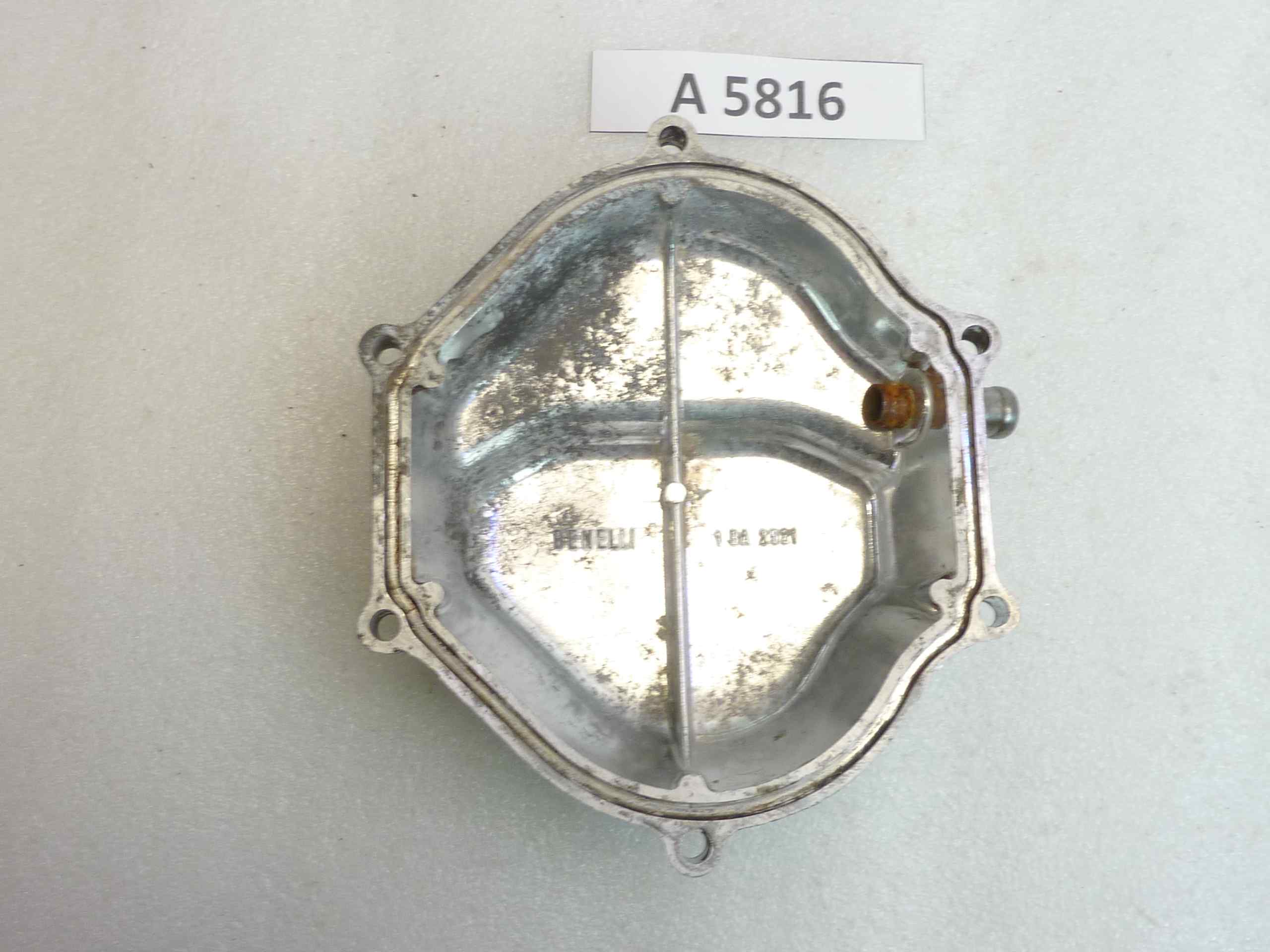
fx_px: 1394
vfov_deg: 37.7
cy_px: 476
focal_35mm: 38
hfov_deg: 49.0
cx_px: 635
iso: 80
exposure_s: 1/25
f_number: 3.3
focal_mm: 4.4
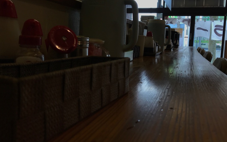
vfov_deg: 37.3
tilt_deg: -6.0
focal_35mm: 34
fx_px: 210
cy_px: 66
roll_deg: -2.1
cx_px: 124
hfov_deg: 56.6
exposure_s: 1/120
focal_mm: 3.99
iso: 25
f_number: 1.8
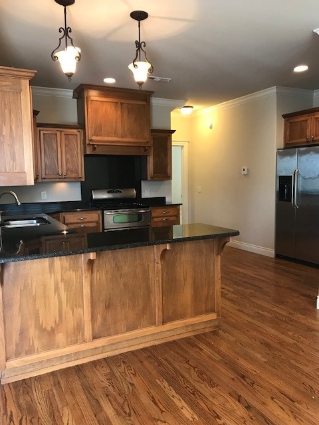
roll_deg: +0.7
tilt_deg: -5.9
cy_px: 212
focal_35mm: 28
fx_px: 344
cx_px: 160
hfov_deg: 49.7
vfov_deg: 63.4
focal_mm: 3.99
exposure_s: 1/17
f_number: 1.8
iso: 40
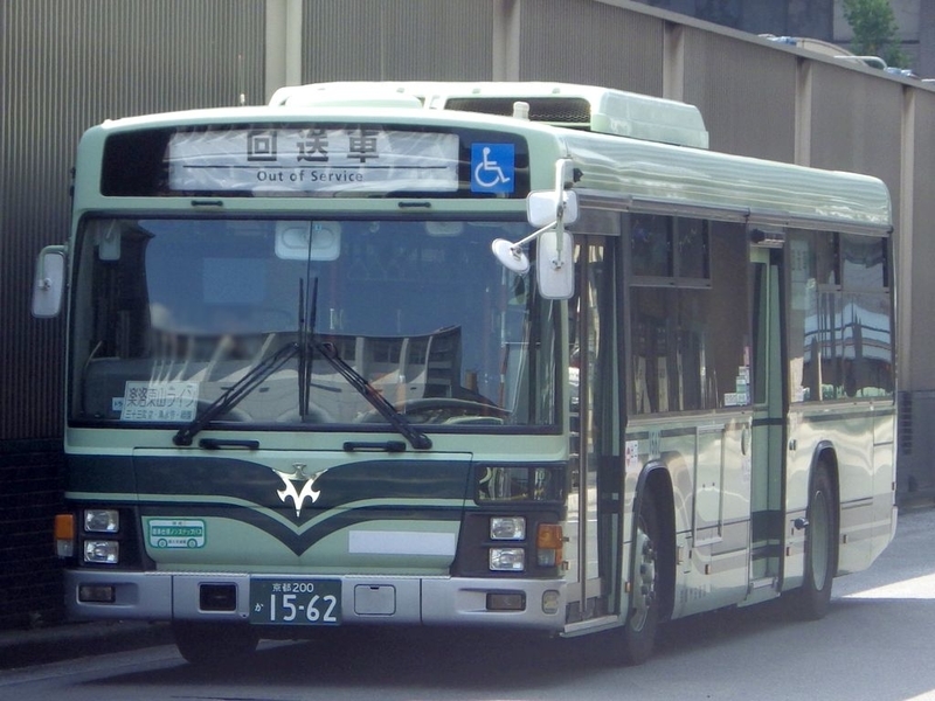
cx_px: 468
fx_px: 3214
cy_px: 350
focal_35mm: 119
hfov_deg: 16.6
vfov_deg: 12.5
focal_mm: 21.3
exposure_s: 1/250
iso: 100
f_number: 4.8
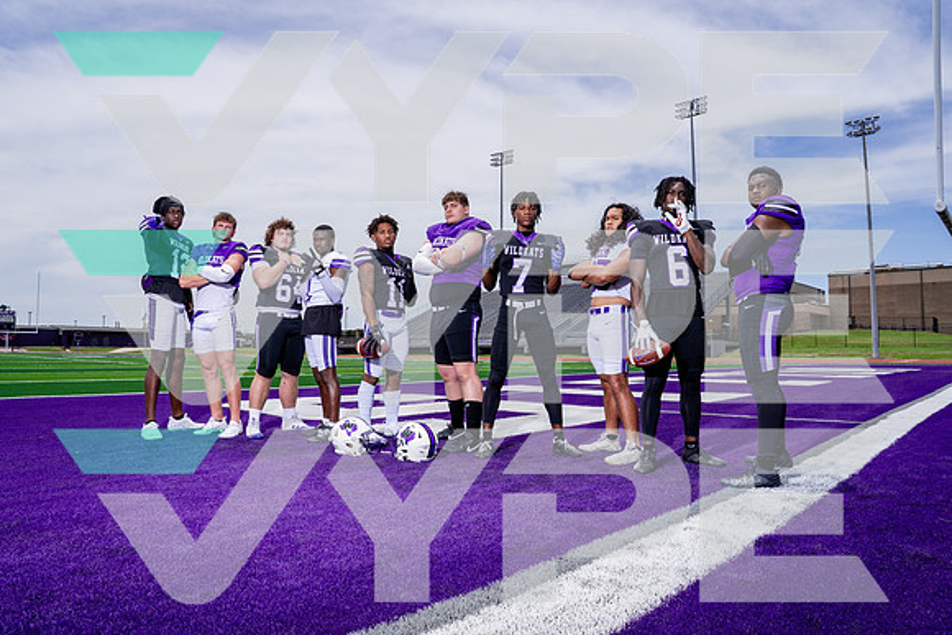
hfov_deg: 73.3
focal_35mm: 24
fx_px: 640
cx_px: 476
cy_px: 318
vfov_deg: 52.8
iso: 100
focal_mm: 24
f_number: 11
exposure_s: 1/250
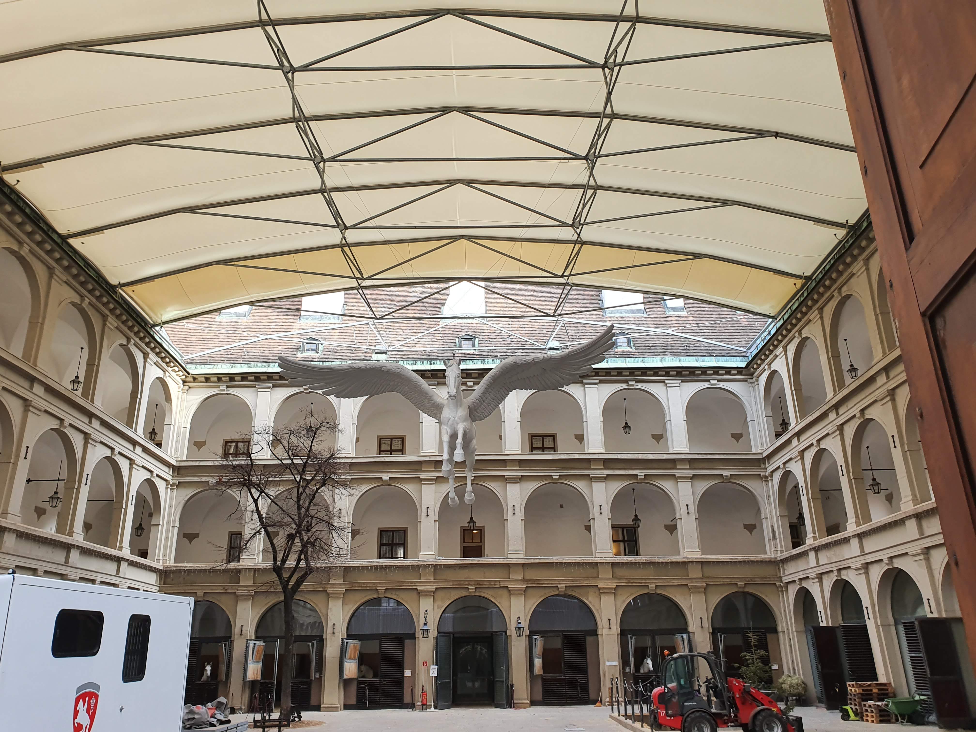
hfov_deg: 67.3
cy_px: 366
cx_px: 488
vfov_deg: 53.1
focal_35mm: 26
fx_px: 733
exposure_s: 1/100
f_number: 2.4
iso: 50
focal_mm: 4.32
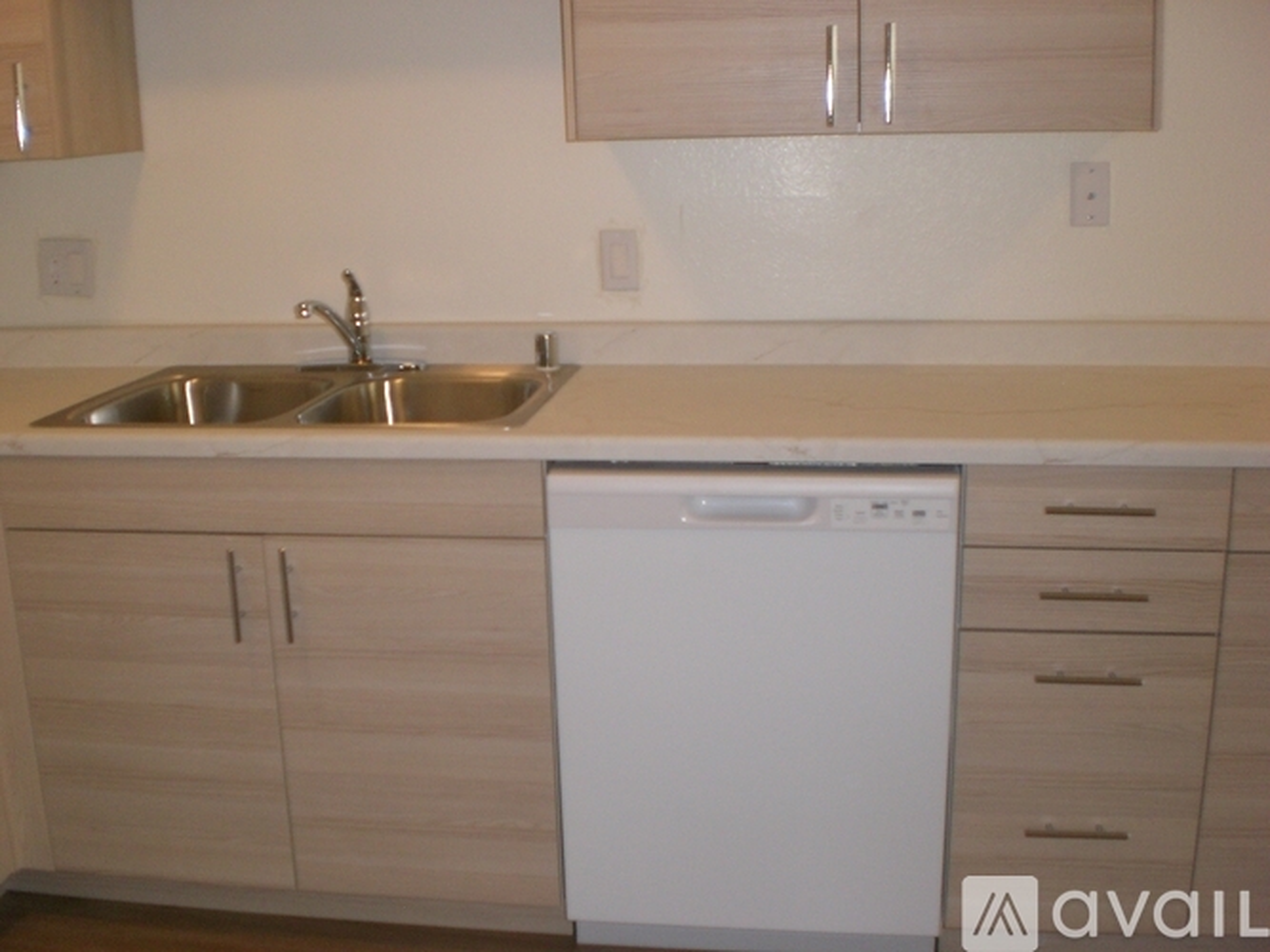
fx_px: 1394
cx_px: 635
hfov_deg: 49.0
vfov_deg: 37.7
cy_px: 476
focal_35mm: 38
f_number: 3.1
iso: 200
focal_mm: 6.3
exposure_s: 1/60
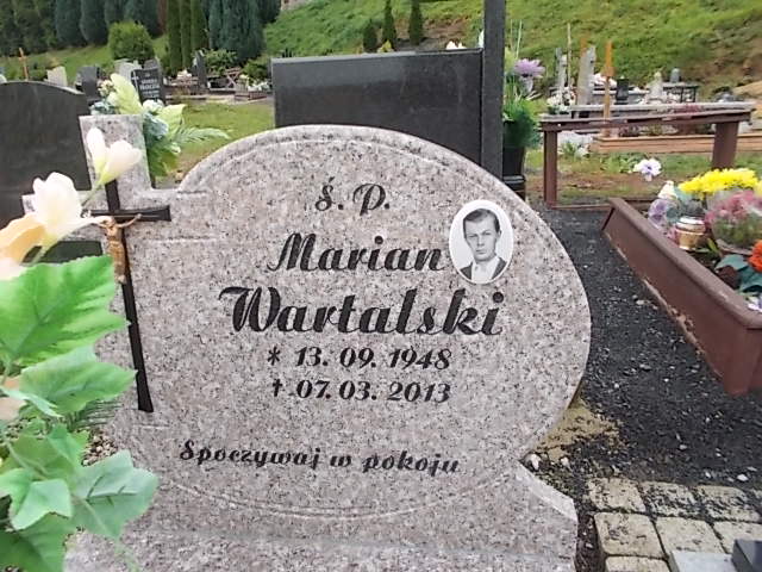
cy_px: 286
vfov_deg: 53.1
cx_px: 381
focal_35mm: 26
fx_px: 572
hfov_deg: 67.3
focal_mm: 4.6
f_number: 3.2
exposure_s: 1/80
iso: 80
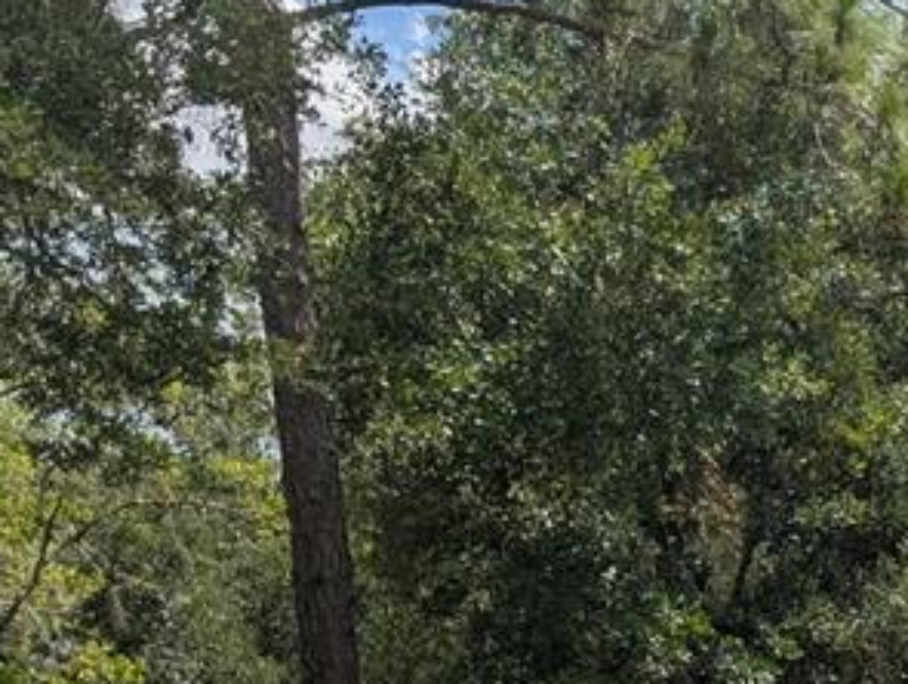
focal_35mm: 83
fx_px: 2180
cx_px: 1517
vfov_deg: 16.2
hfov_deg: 19.2
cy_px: 1051
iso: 20
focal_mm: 6.9
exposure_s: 1/1280
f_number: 1.68
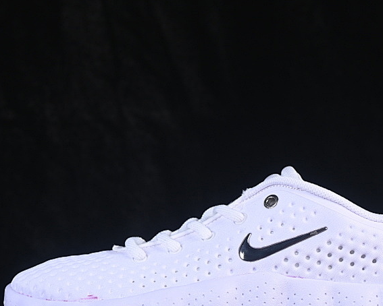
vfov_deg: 11.5
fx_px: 1519
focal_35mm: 134
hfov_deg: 14.3
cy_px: 222
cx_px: 249
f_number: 8
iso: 160
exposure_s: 1/80
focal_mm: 50
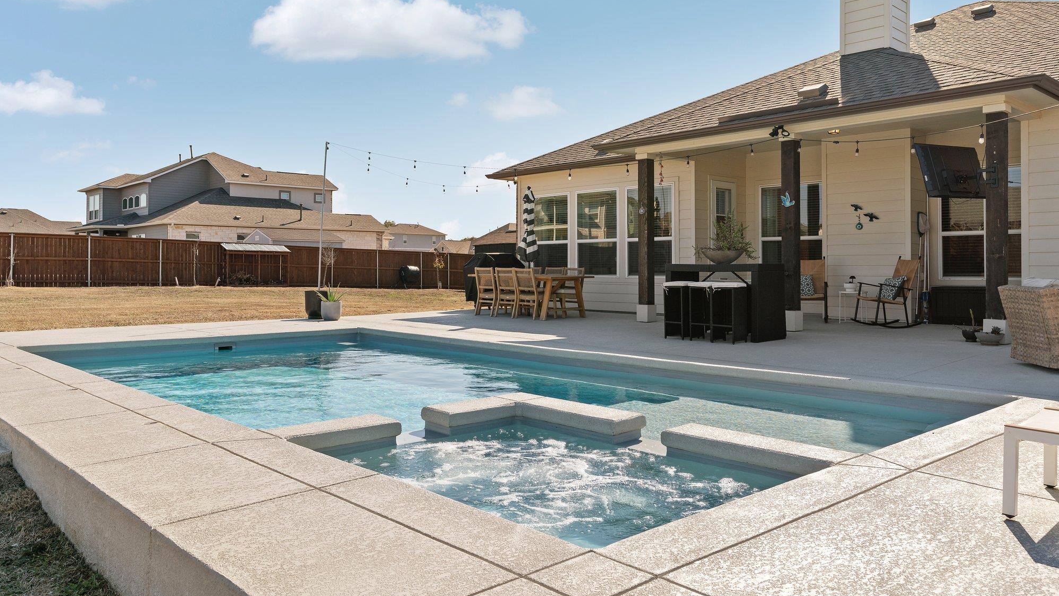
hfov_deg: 67.9
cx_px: 535
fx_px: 786
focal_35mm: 28
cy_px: 258
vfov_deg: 41.4
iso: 160
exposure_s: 1/400
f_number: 8
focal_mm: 26
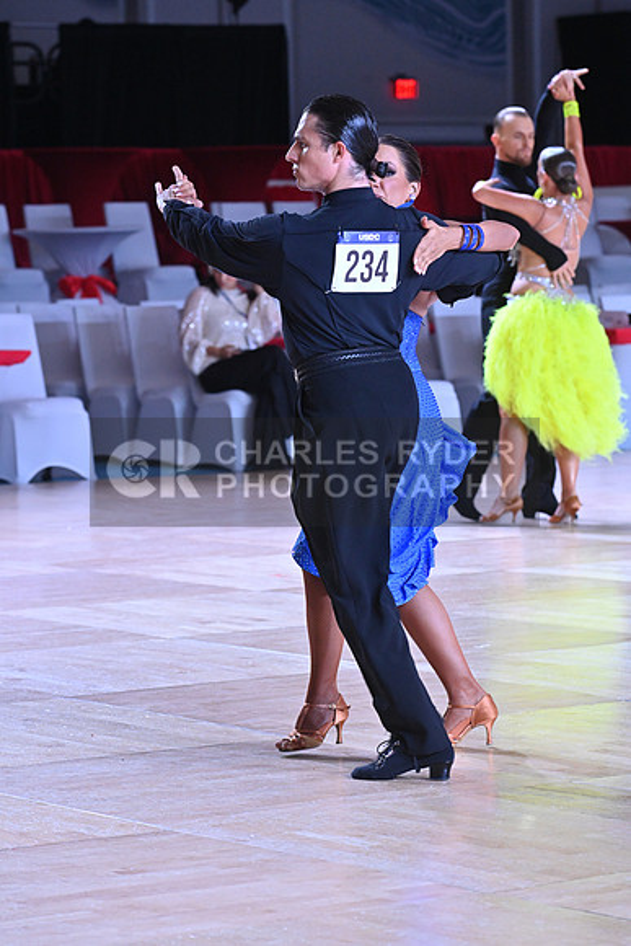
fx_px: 3810
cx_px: 316
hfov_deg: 9.5
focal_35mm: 145
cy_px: 473
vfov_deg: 14.2
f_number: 7.1
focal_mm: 145
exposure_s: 1/400
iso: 3200
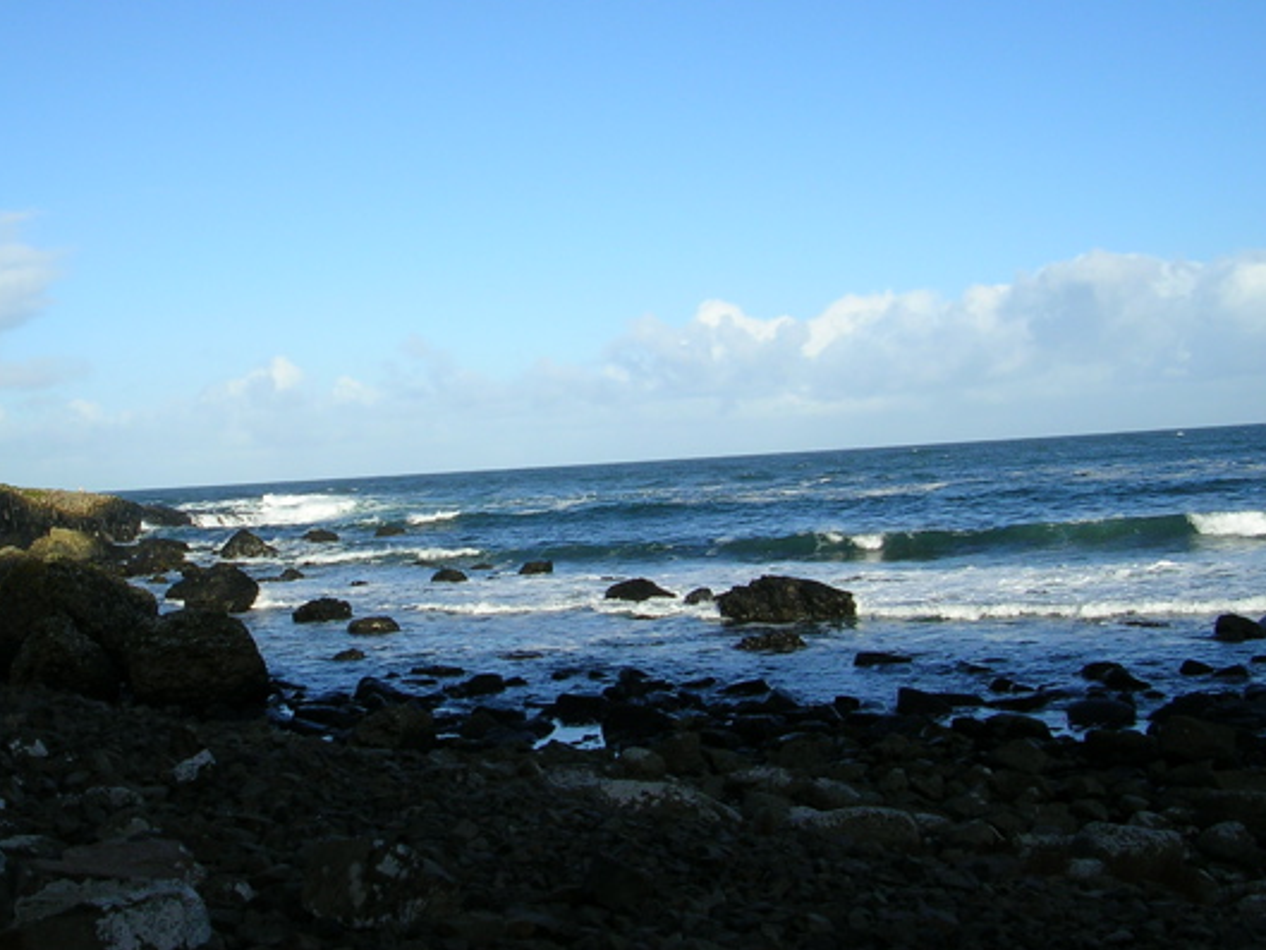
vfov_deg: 31.5
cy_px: 385
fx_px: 1683
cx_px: 524
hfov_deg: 41.1
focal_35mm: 46
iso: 50
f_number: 5.6
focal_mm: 5.8
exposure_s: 1/311
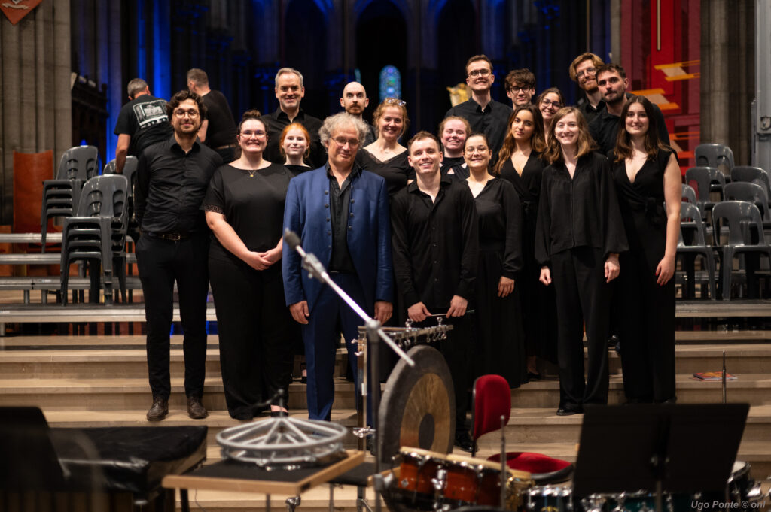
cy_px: 256
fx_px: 1070
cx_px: 386
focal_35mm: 50
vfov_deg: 26.9
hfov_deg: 39.6
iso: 2000
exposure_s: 1/500
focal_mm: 50
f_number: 1.4
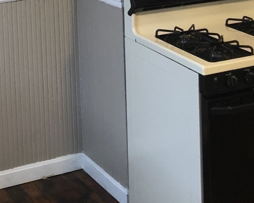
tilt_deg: -3.9
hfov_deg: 22.1
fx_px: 647
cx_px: 69
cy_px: -91
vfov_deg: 16.5
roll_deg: +2.3
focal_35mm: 86
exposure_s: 1/15
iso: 64
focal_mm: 3.99
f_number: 1.8
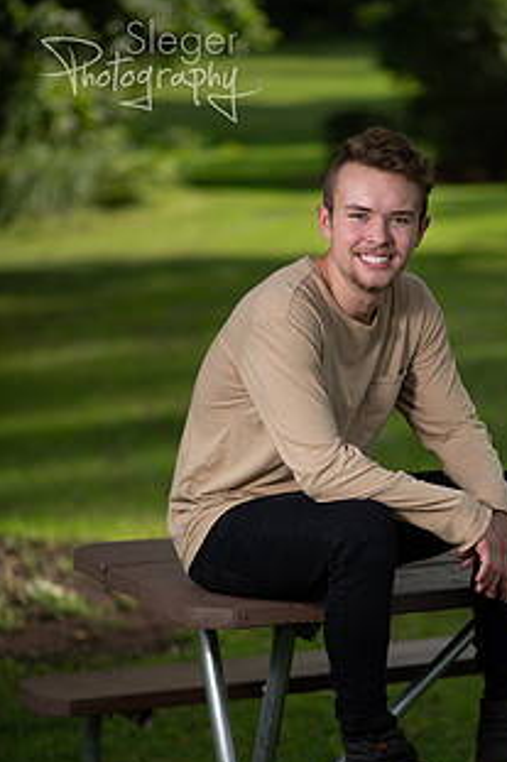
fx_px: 2601
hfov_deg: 11.1
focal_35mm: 123
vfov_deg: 16.6
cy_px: 524
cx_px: 362
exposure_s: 1/1600
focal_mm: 85
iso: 100
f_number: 1.8
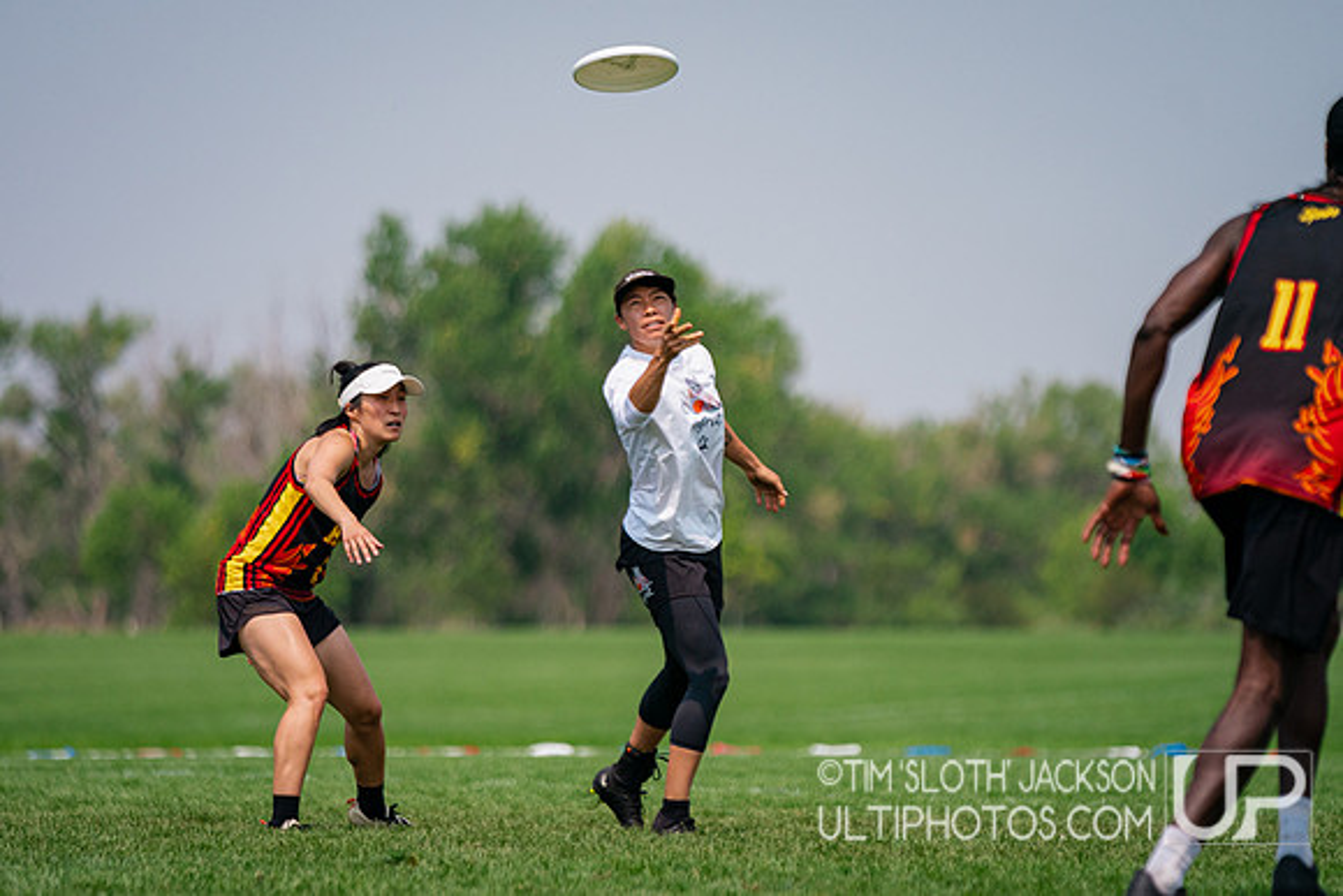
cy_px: 561
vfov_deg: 5.4
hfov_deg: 8.1
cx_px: 729
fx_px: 9476
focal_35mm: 254
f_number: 2.8
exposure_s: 1/8000
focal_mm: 200
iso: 400
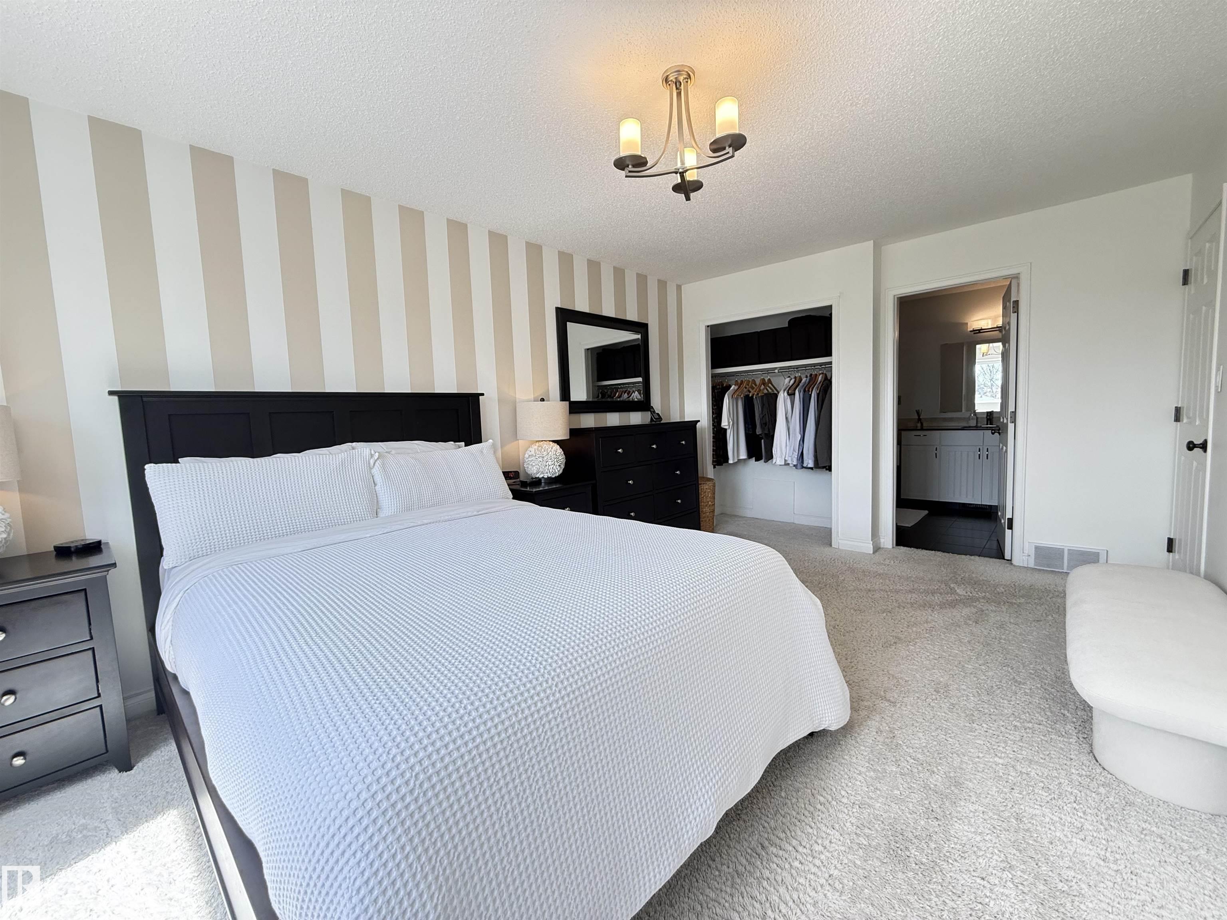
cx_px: 614
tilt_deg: -5.6
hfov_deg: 102.1
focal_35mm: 14
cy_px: 460
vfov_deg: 85.7
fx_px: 496
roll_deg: +1.7
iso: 125
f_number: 2.2
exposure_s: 1/120
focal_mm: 2.22
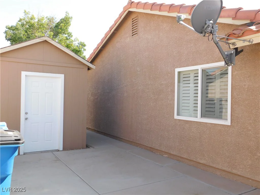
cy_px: 98
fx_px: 225
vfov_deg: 46.8
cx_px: 130
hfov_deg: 60.0
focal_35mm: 30
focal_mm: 5.3
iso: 125
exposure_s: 1/400
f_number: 3.2
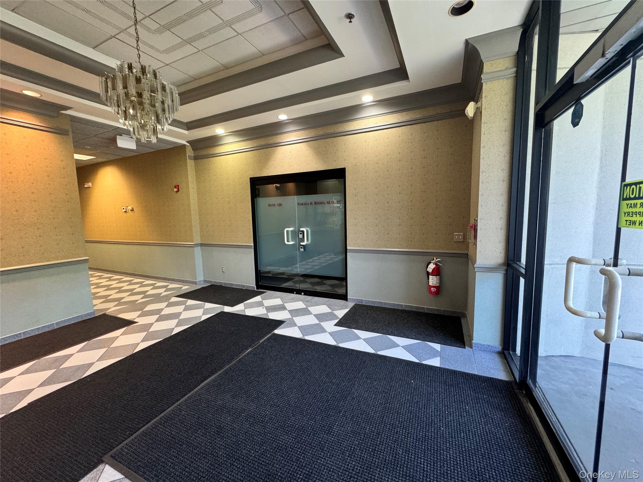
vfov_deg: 85.7
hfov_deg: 102.1
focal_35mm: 14
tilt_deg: -7.1
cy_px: 241
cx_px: 322
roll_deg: +1.4
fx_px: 260
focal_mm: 2.22
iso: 500
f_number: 2.2
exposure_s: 1/60
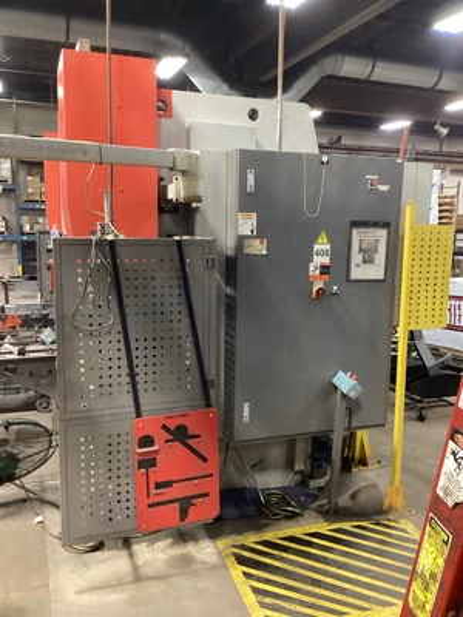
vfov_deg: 58.4
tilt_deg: -9.0
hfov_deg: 45.4
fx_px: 553
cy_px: 308
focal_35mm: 31
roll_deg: -0.2
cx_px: 232
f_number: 2.4
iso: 320
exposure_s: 1/40
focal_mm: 3.3
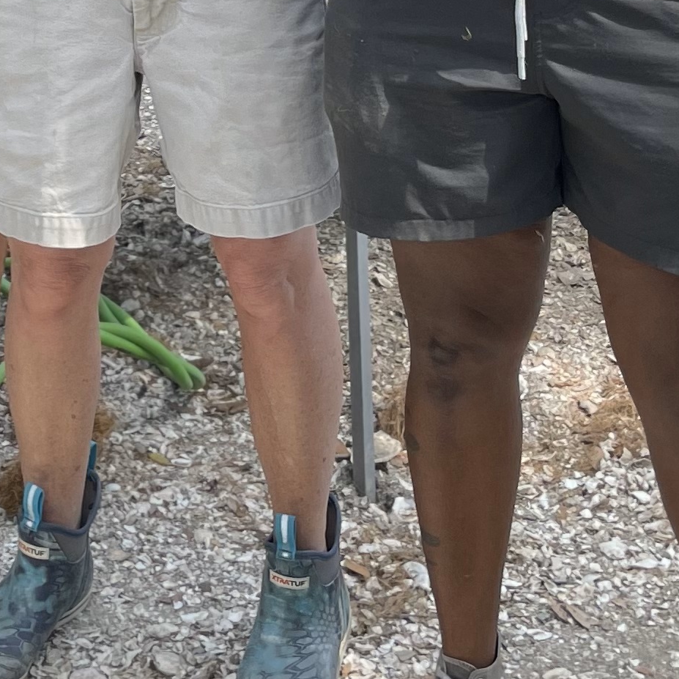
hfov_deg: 17.1
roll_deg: +0.1
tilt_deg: -11.4
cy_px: -292
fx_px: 2219
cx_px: 24
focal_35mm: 100
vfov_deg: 16.1
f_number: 1.6
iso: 40
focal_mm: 4.2
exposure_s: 1/243
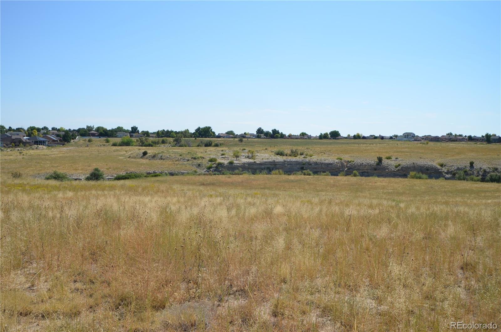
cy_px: 166
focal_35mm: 33
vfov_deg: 39.8
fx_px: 458
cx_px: 250
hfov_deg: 57.3
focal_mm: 22
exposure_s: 1/320
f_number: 9
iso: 100
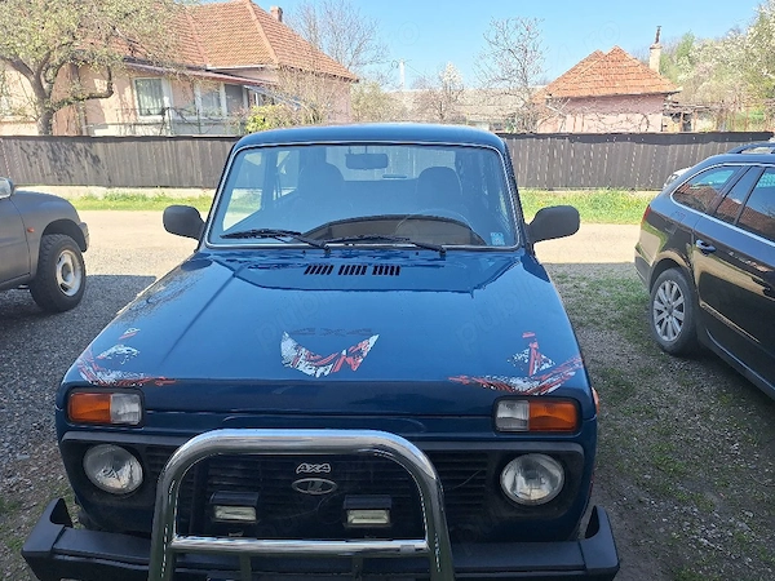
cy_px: 290
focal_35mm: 23
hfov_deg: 73.9
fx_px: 515
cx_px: 388
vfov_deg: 58.9
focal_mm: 5.54
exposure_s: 1/833
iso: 40
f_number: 1.8
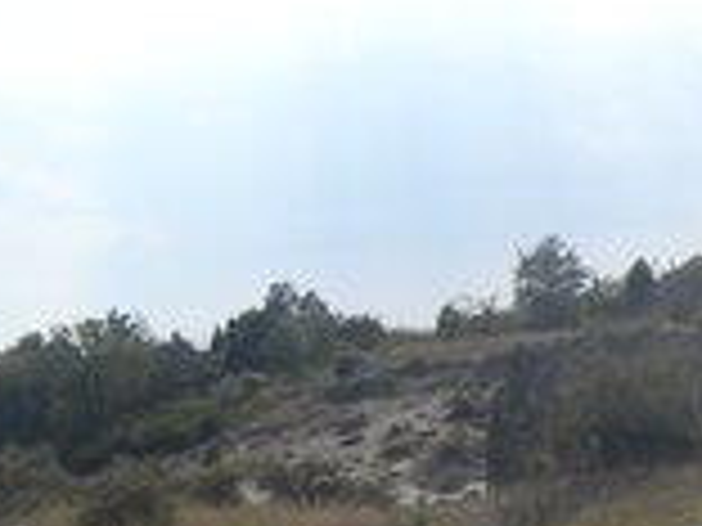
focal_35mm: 90
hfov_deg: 20.5
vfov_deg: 16.3
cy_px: 441
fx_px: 1825
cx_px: 828
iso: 80
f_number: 7
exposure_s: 1/250
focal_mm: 6.3
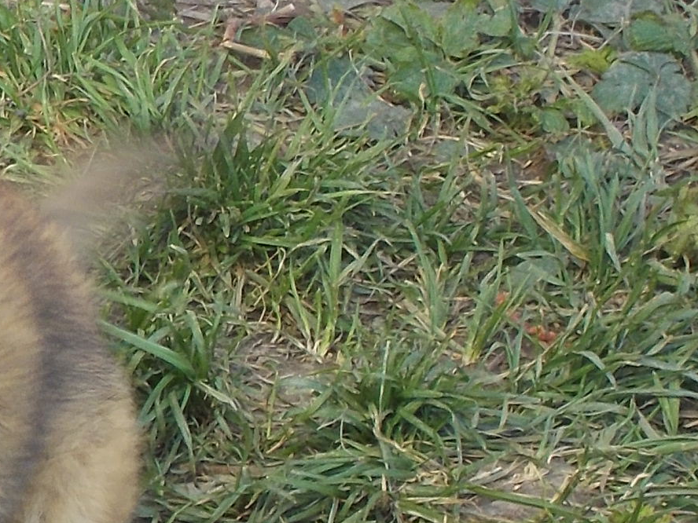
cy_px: 423
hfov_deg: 5.4
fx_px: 7340
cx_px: -383
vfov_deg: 4.1
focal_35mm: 364
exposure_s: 1/100
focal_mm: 17.6
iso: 80
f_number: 5.5
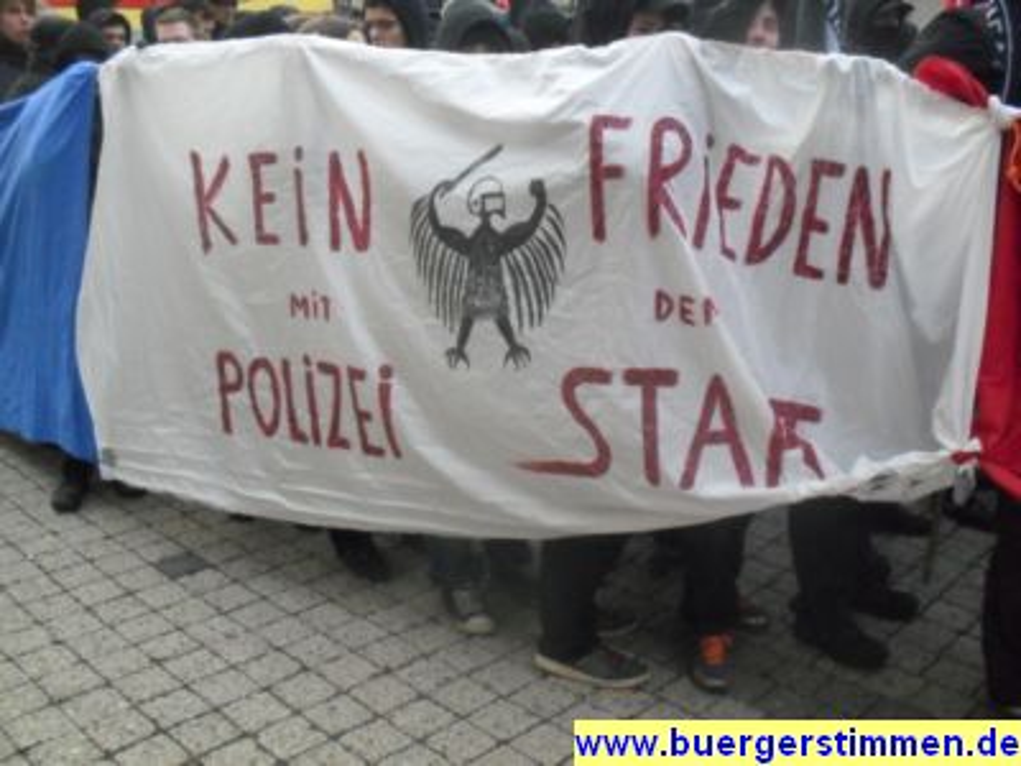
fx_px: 1032
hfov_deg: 52.6
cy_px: 383
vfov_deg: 40.7
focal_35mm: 35
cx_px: 510
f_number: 8.4
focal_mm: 6.3
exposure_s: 1/180
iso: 800
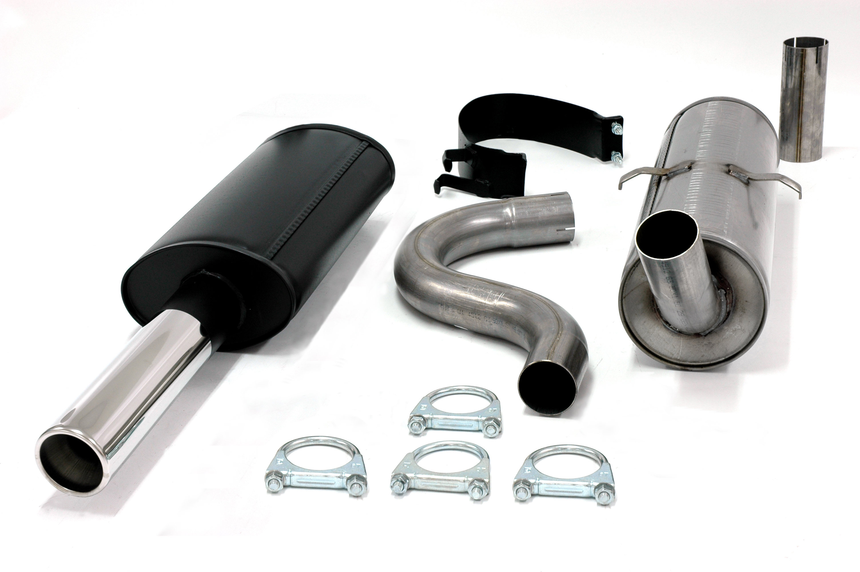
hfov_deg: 30.5
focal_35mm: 66
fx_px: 1575
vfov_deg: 20.6
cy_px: 286
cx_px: 430
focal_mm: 44
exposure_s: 1/4
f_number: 11
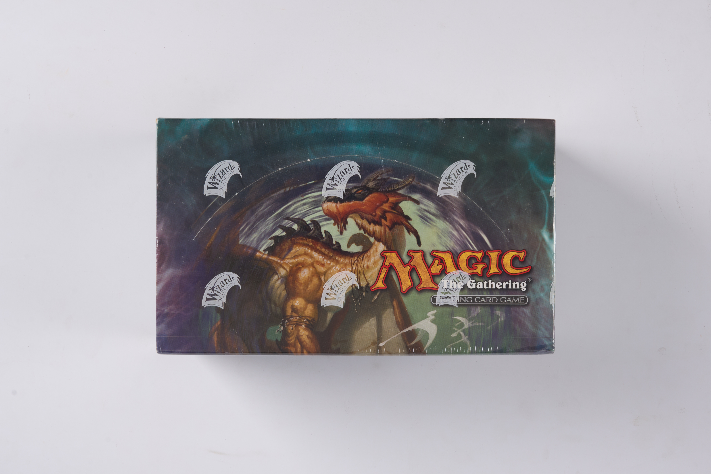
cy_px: 237
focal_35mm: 66
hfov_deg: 30.5
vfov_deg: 20.6
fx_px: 1303
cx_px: 356
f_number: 16
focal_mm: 44.3
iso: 100
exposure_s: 1/3
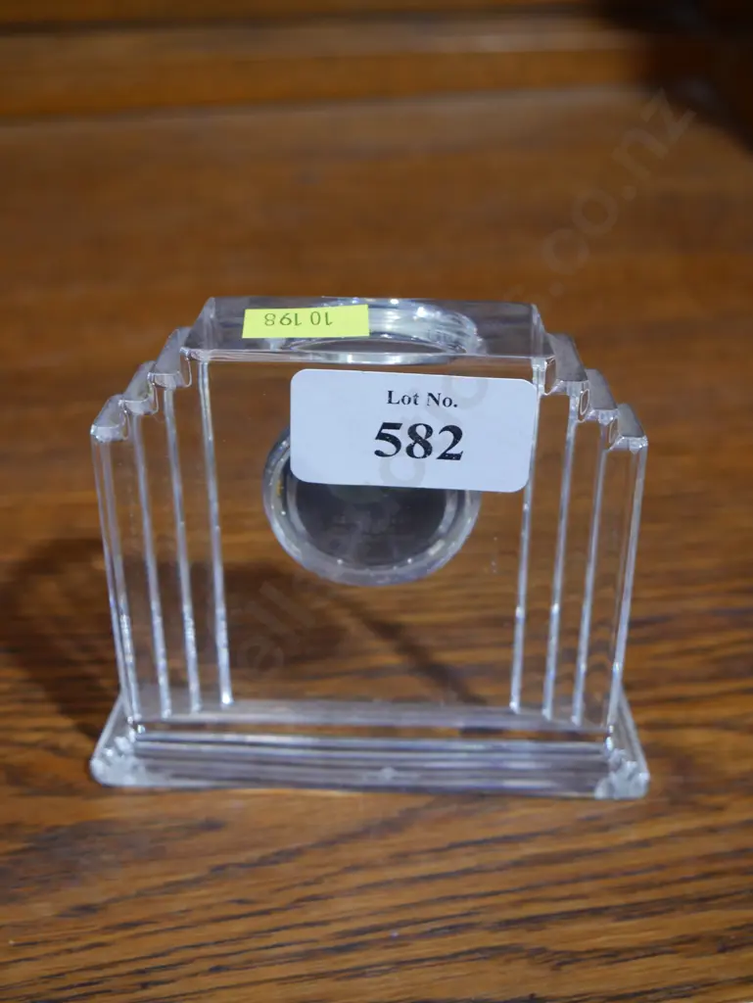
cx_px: 376
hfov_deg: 28.1
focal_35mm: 52
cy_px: 502
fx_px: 1507
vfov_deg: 36.8
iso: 800
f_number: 5.3
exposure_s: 1/60
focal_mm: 26
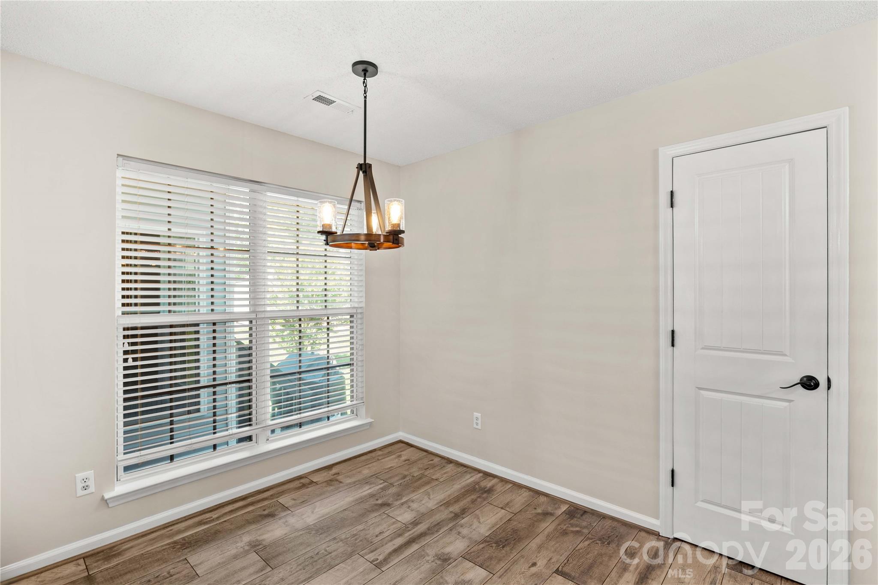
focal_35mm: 16
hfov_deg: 96.7
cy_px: 292
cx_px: 439
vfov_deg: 73.7
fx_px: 390
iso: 100
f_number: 8
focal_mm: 16
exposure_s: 1/1.67
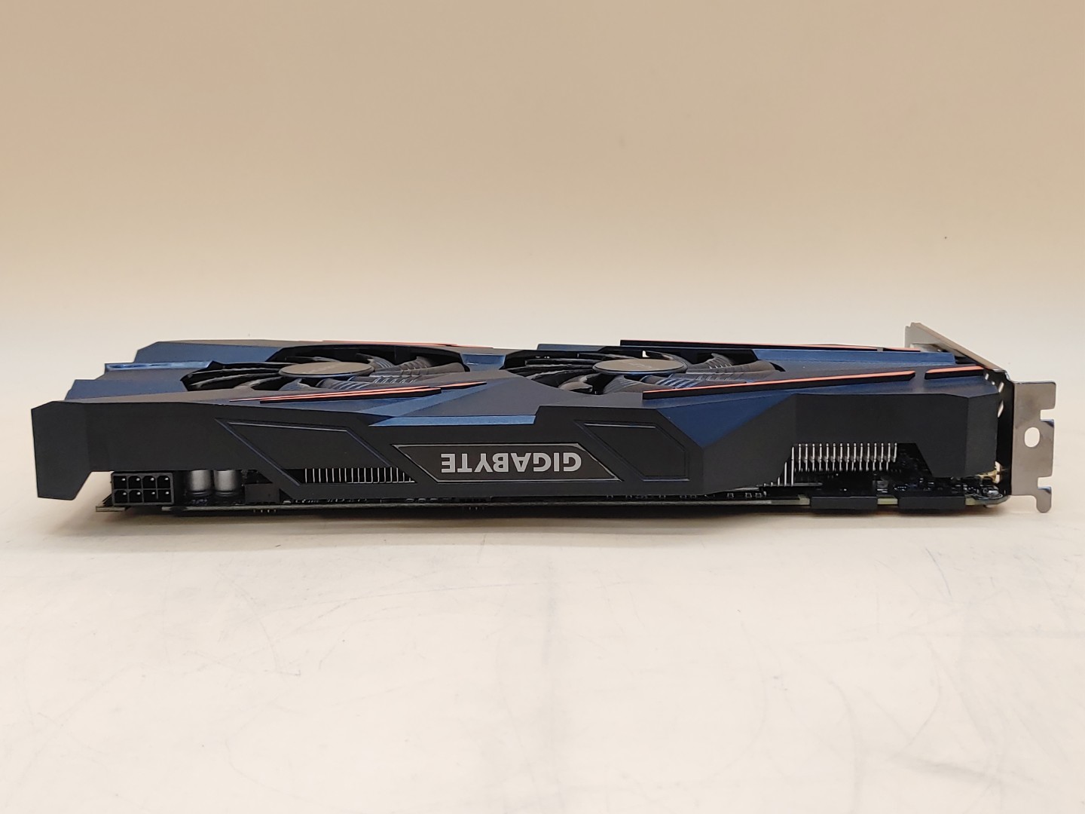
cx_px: 542
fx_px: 1285
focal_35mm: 41
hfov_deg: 45.8
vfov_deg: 35.1
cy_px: 407
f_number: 1.8
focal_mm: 4.36
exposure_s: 1/120
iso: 50
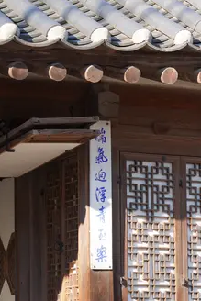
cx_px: 278
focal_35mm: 164
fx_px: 1372
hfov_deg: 8.2
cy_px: 168
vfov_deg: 12.5
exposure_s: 1/100
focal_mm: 84
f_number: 4.5
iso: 100
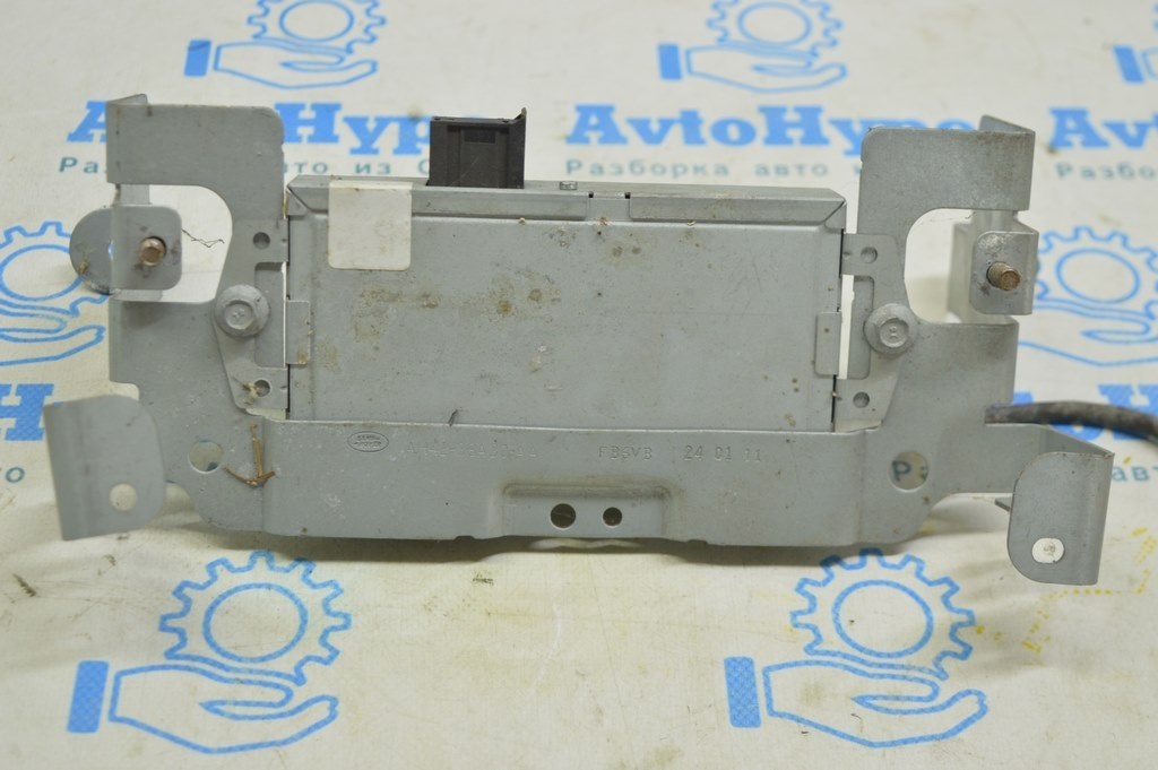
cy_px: 385
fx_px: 1928
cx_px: 579
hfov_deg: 33.4
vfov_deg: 22.6
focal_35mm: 60
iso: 400
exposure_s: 1/20
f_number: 5.6
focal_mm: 40
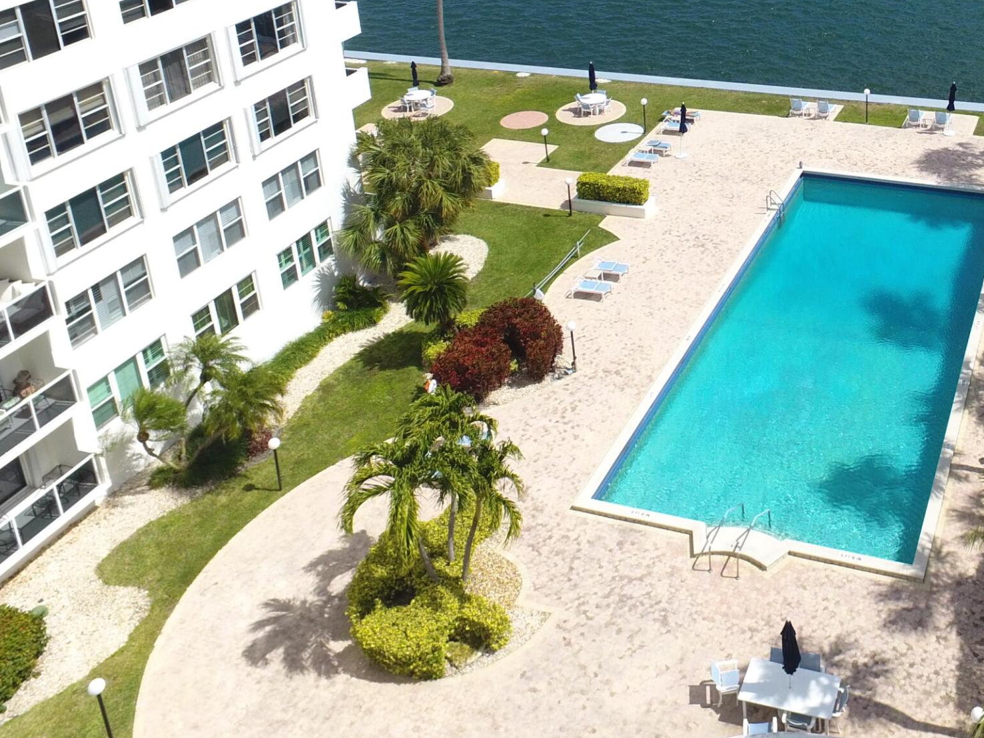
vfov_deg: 34.0
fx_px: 1109
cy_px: 21
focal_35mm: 39
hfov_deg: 45.1
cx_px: 811
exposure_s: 1/986
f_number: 2.8
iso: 100
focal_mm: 3.61
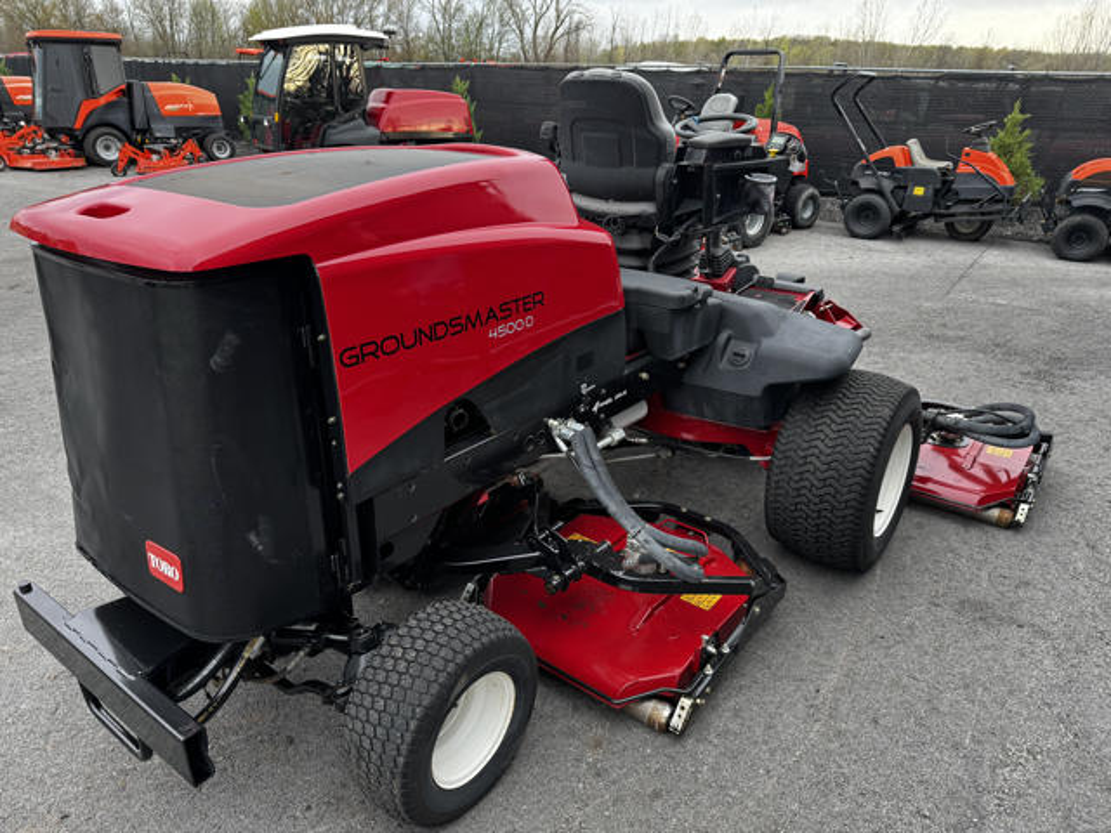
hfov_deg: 71.6
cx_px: 556
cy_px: 416
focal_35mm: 24
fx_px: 770
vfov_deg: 56.8
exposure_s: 1/121
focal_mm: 6.76
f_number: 1.78
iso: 100
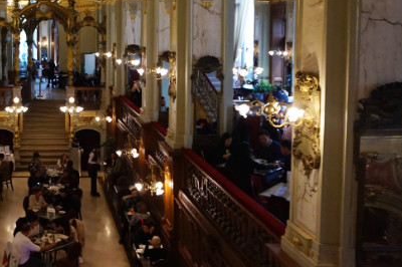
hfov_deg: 38.0
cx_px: 31
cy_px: 68
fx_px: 536
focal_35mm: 48
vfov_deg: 27.7
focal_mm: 16
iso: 2000
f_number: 4
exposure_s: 1/60
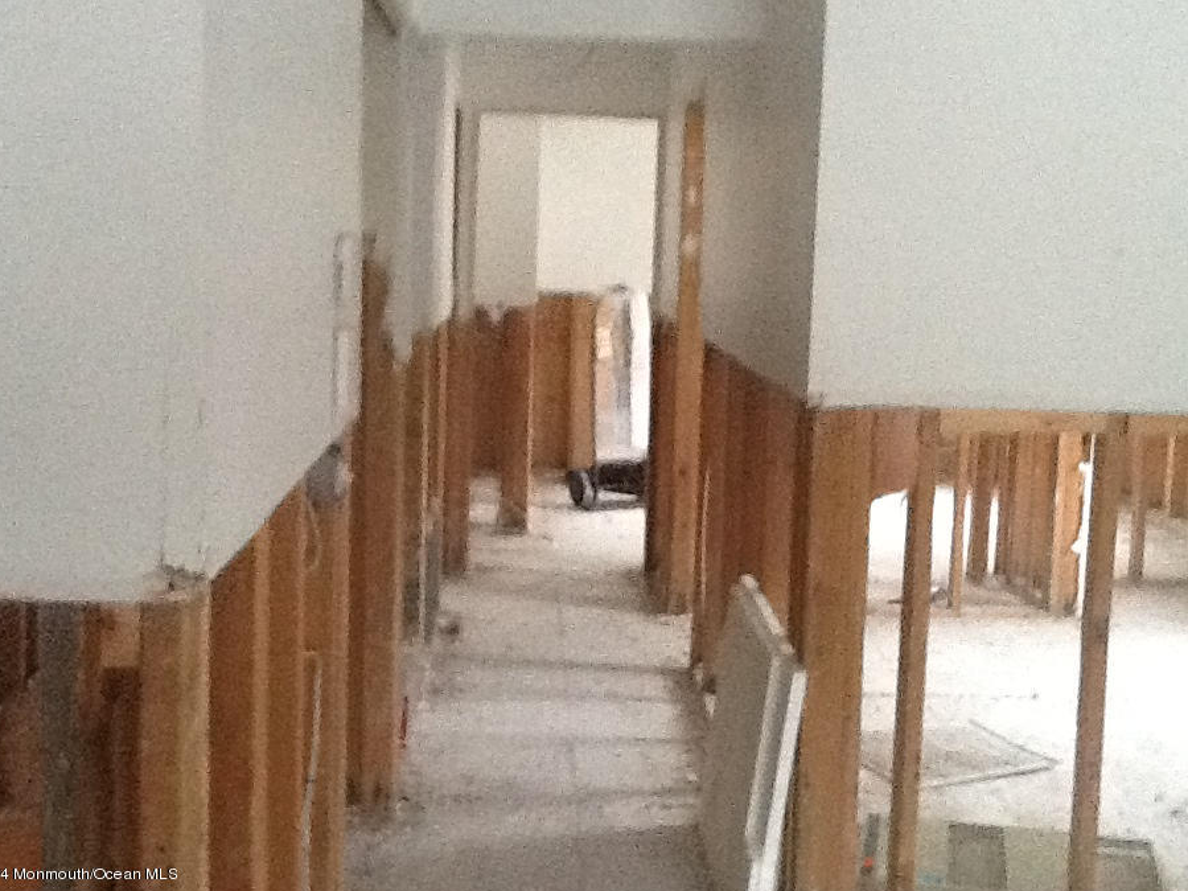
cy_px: 434
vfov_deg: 30.9
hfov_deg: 40.4
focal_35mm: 47
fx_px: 1613
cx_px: 587
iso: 320
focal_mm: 2.03
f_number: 2.4
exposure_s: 1/17
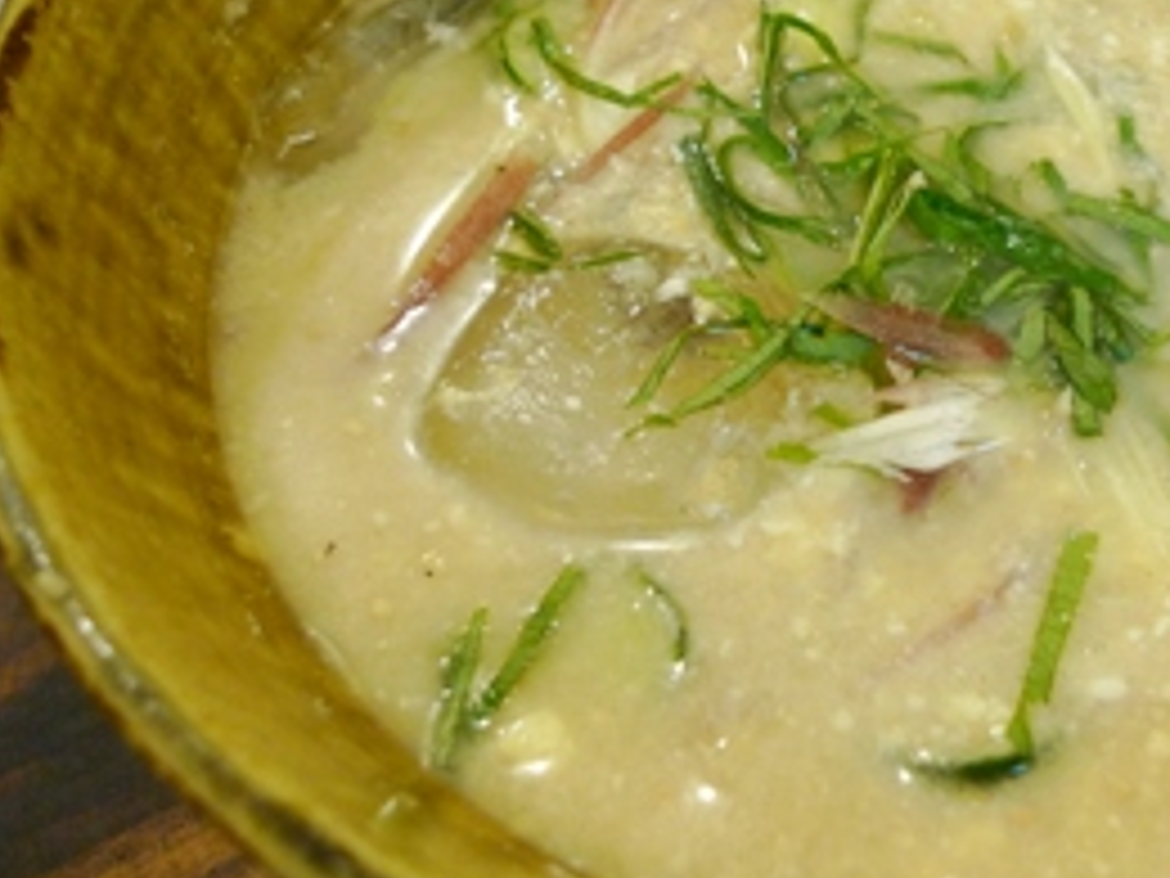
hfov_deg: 48.0
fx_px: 1284
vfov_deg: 37.5
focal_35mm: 38
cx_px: 803
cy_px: 342
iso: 320
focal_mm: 5.1
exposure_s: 1/30
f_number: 2
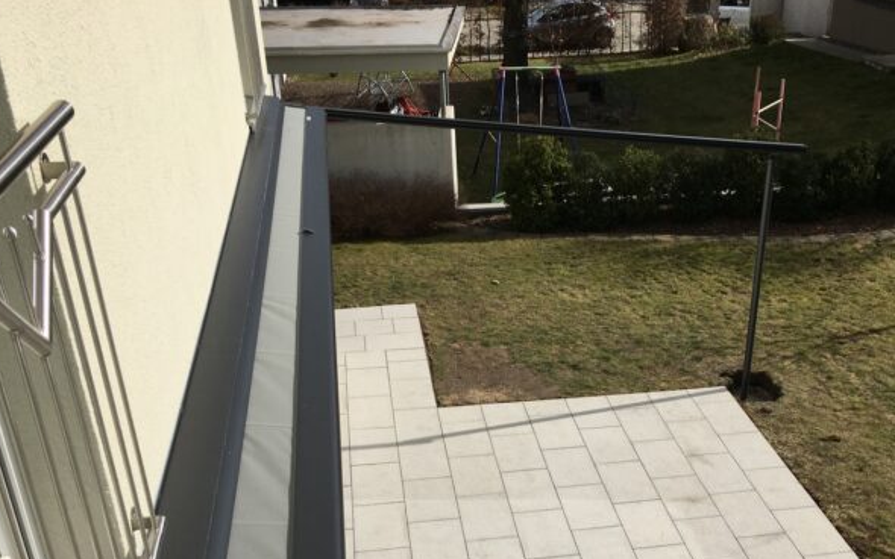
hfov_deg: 48.8
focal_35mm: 40
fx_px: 976
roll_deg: -0.7
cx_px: 558
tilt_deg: -29.6
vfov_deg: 31.4
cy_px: 421
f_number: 2.2
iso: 25
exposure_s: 1/2849
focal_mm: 4.15
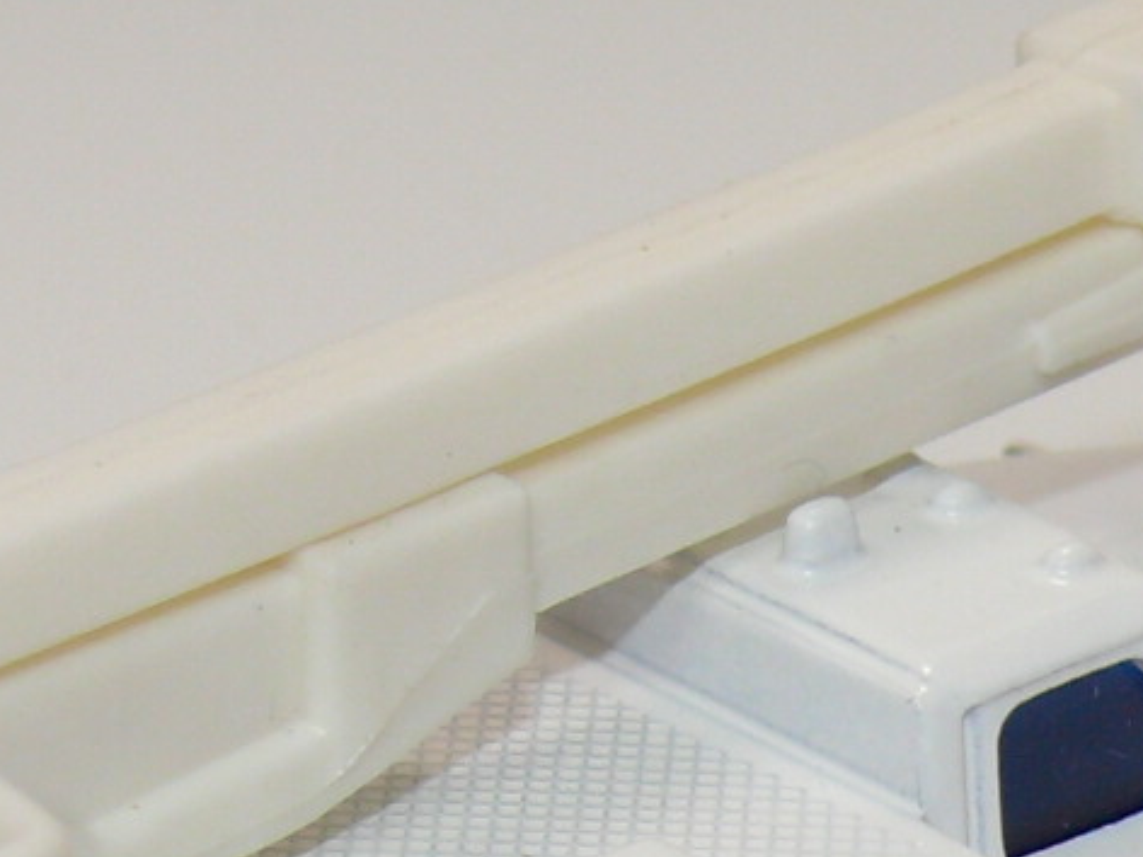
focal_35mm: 251
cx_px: 482
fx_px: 8288
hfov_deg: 7.9
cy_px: 862
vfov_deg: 5.9
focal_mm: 11.2
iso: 100
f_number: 4
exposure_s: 1/30
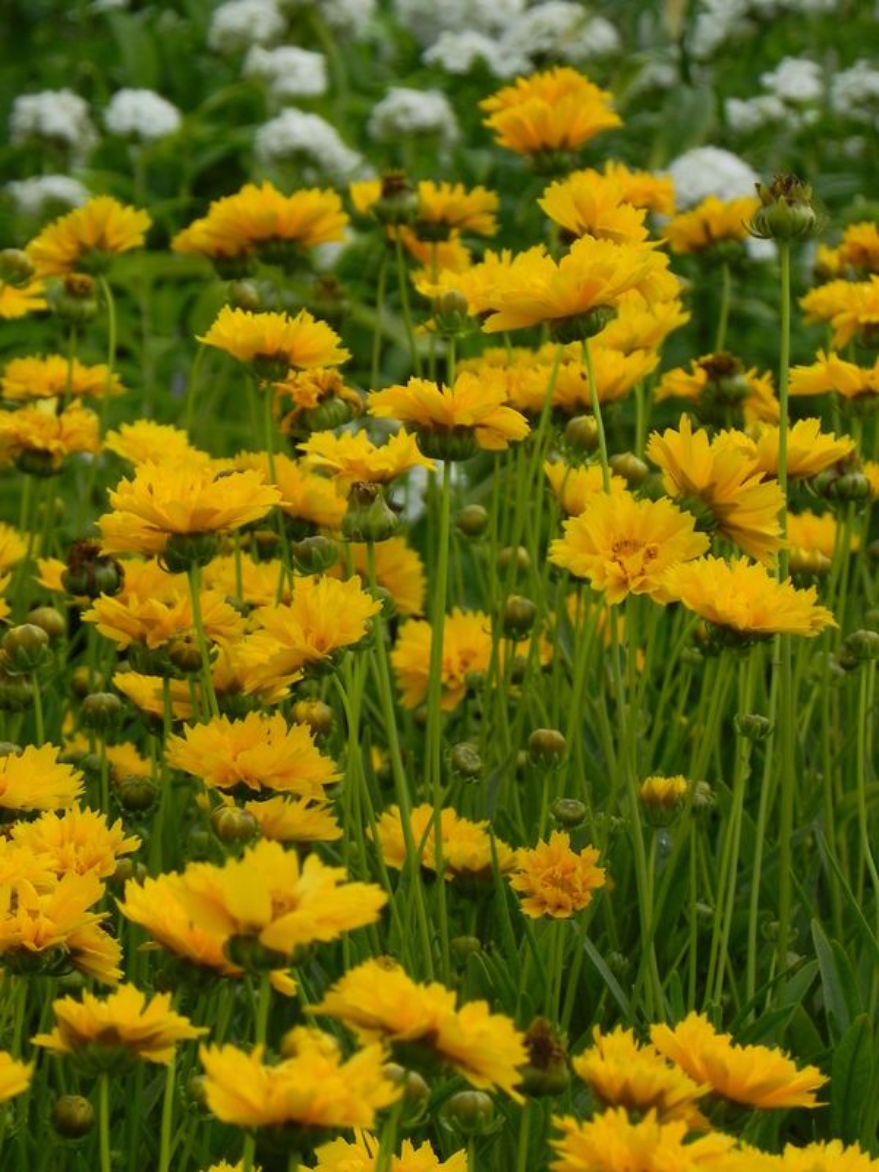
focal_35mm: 212
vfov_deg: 9.3
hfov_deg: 7.0
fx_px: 7178
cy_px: 586
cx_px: 440
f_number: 5
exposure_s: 1/1000
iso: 160
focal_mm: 37.7
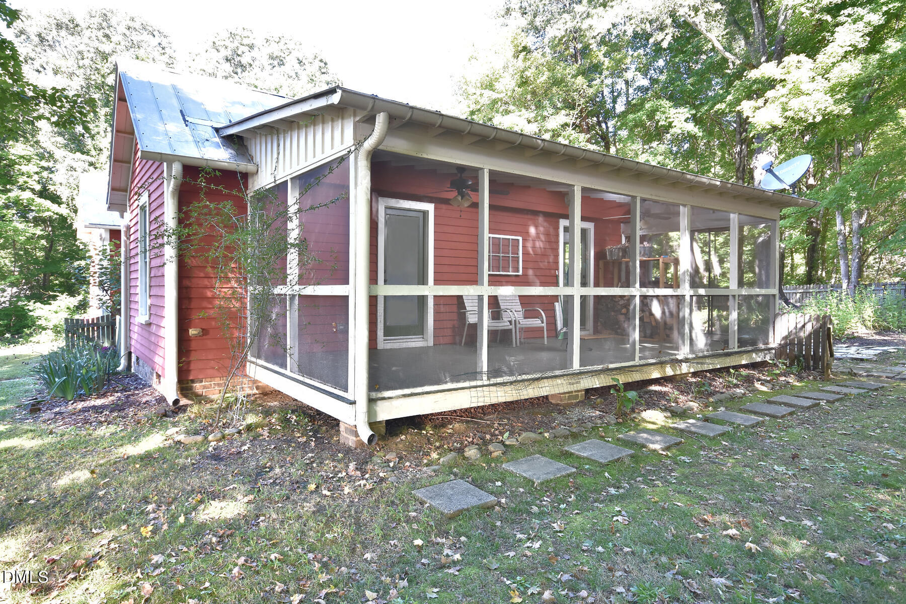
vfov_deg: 63.2
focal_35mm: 20
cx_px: 453
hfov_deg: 85.4
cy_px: 302
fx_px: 491
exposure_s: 1/30
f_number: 8
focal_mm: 13
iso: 500
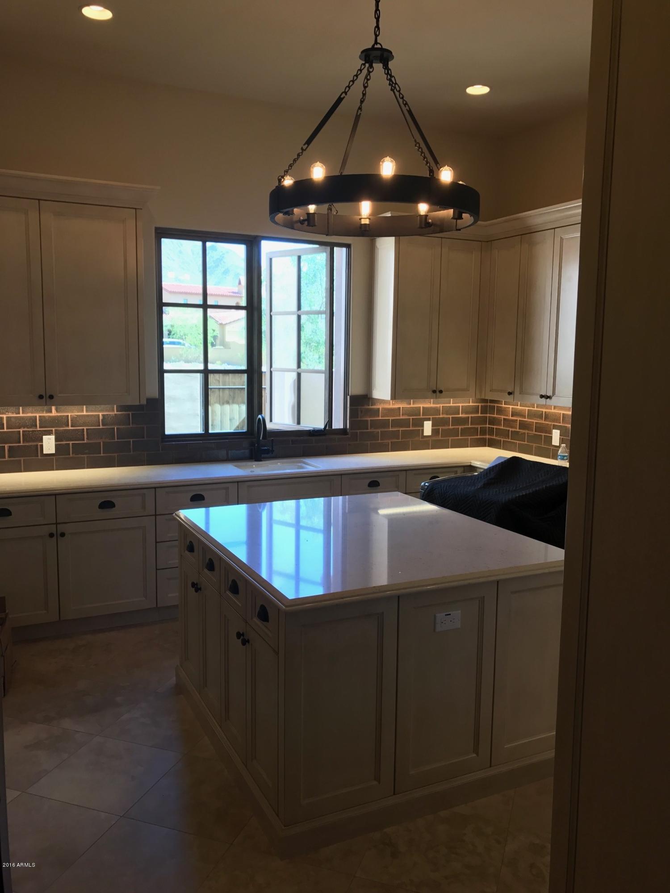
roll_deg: -0.8
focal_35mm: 28
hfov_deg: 49.7
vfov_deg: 63.4
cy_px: 446
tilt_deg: -5.9
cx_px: 335
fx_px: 723
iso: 25
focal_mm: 3.99
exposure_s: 1/60
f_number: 1.8
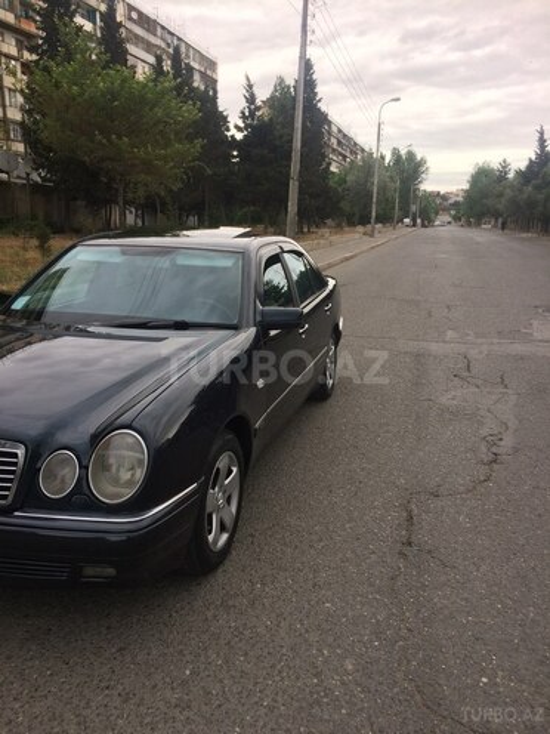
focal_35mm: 29
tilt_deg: -17.8
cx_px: 275
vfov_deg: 61.7
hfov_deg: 48.2
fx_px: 614
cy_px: 367
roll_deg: -0.4
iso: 40
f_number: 2.2
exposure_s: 1/100
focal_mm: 4.15
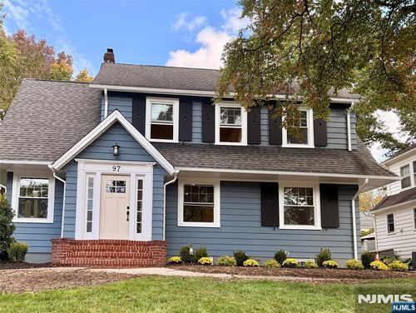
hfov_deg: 71.5
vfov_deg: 56.9
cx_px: 208
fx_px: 289
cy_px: 156
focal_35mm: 24
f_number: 1.78
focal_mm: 6.76
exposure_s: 1/1018
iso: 100
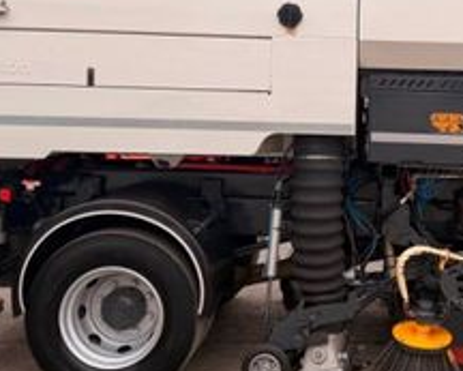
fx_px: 891
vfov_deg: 23.4
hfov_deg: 28.2
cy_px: 112
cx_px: 401
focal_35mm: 65
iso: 80
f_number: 1.78
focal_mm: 6.76
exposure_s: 1/383
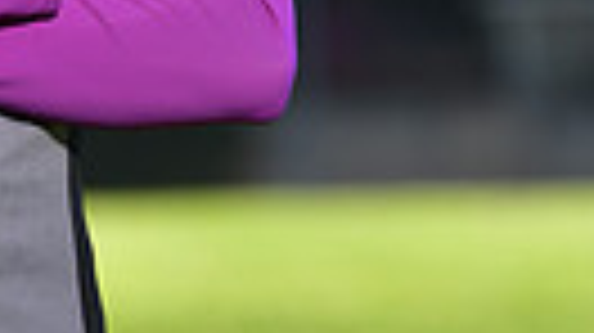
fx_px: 13424
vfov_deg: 1.4
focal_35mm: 853
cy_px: -432
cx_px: -110
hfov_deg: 2.5
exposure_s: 1/250
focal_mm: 185
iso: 80
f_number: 5
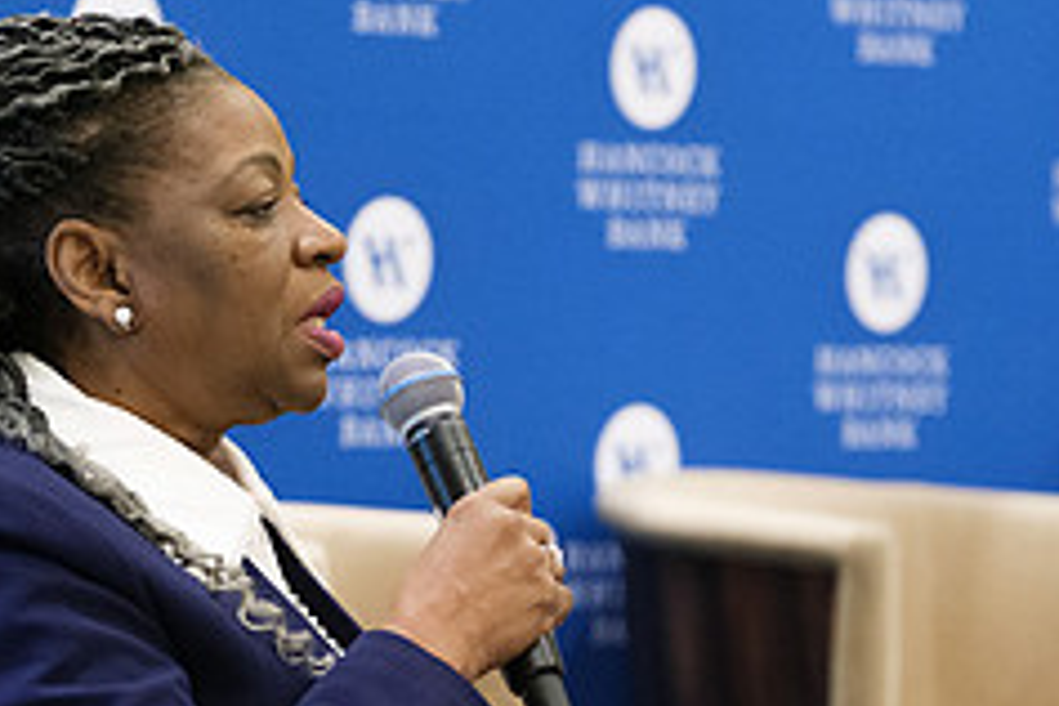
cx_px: 500
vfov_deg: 5.0
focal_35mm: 274
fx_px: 8060
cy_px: 681
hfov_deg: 7.5
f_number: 2.8
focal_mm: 74.4
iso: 3200
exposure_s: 1/160
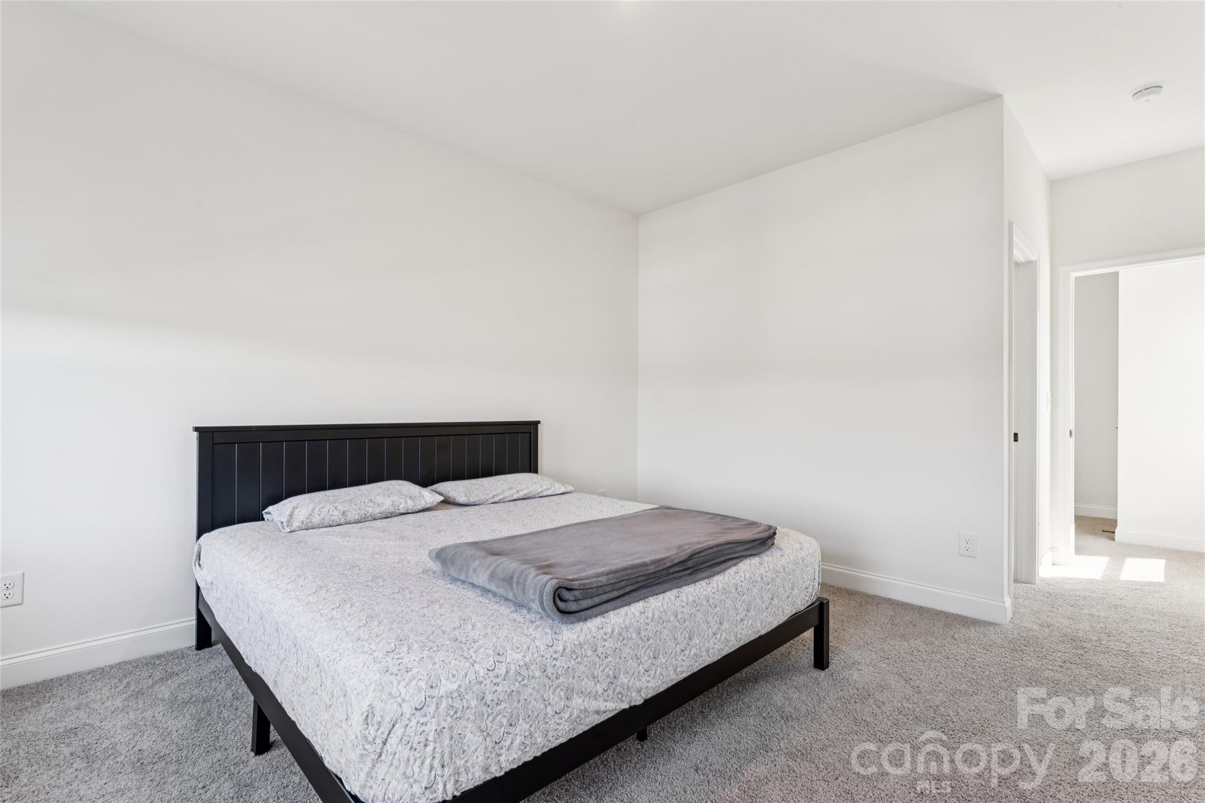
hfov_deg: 95.0
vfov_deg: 72.0
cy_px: 402
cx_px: 602
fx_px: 552
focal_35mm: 16
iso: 100
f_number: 13
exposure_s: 1/2
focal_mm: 16.5
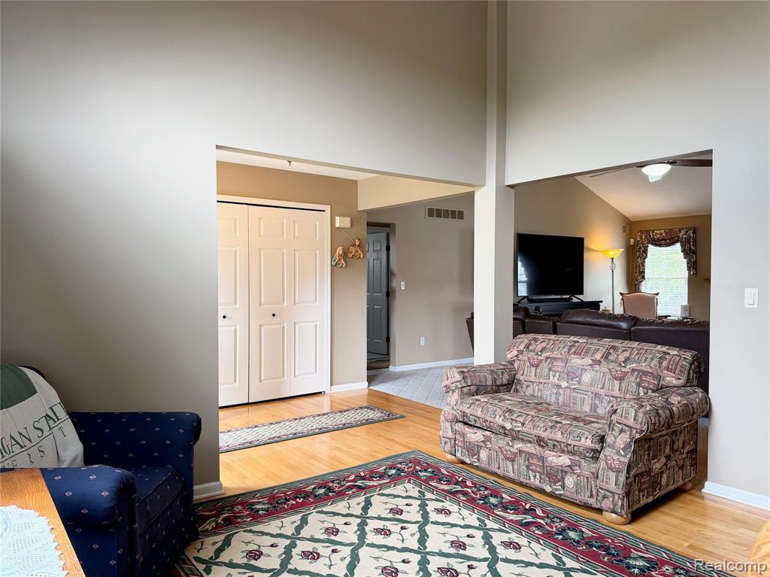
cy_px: 288
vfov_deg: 56.8
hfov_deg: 71.6
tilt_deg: -1.8
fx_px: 534
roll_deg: -1.0
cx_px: 385
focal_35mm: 24
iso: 200
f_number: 1.78
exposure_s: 1/120
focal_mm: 6.76
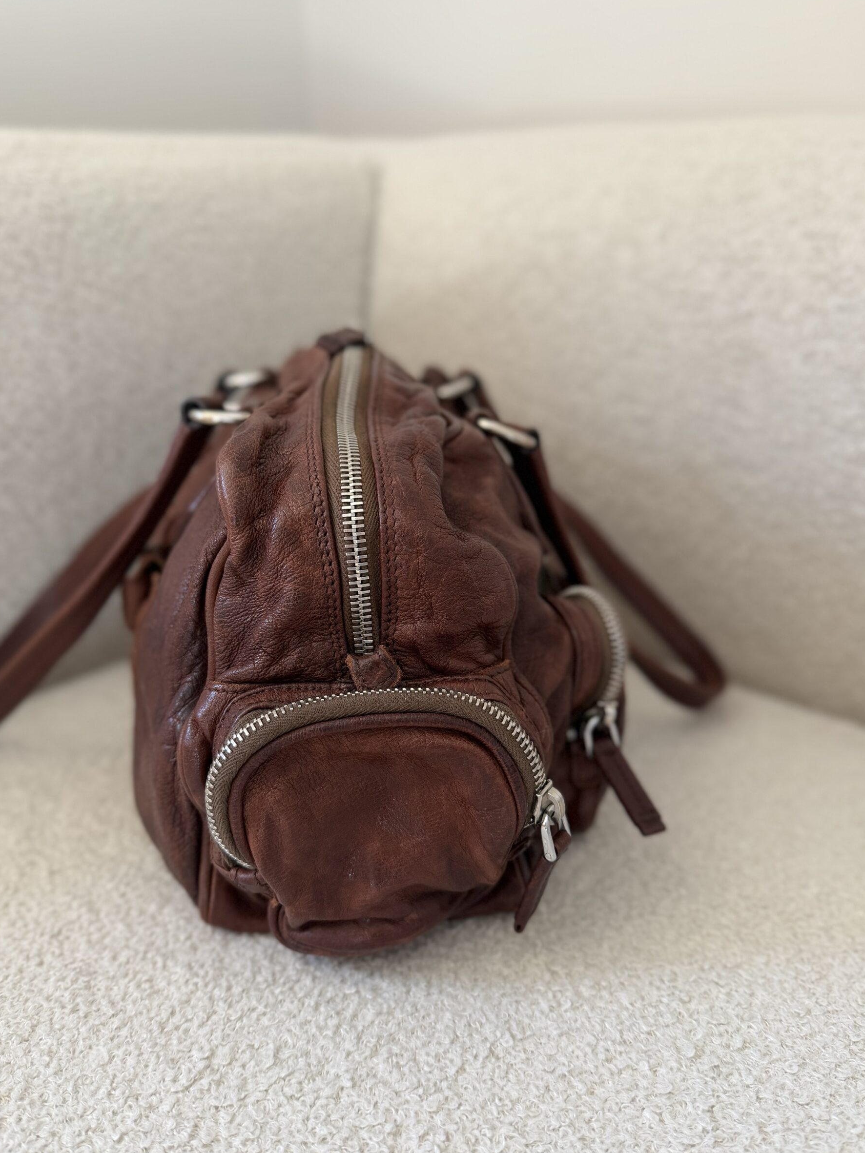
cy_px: 610
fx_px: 866
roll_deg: +0.4
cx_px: 409
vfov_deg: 67.2
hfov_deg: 53.0
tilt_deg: -24.4
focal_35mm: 26
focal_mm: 6.76
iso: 100
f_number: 1.78
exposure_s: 1/121
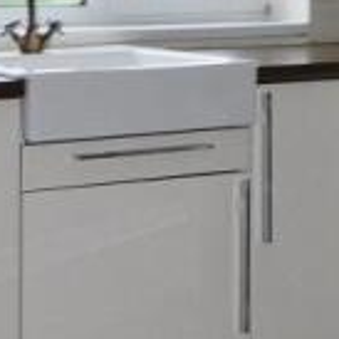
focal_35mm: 132
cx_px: 173
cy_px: -83
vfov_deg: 12.8
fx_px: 1463
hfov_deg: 13.2
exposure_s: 1/30
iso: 200
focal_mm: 6.2
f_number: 3.3
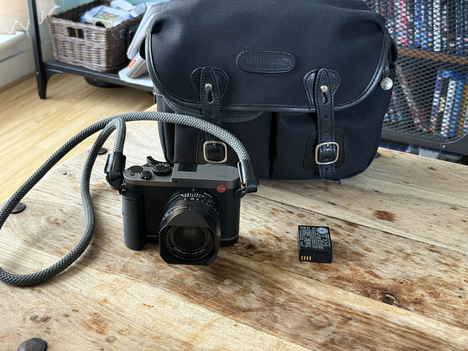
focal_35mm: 48
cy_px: 176
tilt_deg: -29.3
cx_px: 234
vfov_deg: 30.3
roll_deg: -2.4
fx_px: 649
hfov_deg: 39.7
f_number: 1.78
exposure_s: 1/40
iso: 250
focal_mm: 6.76
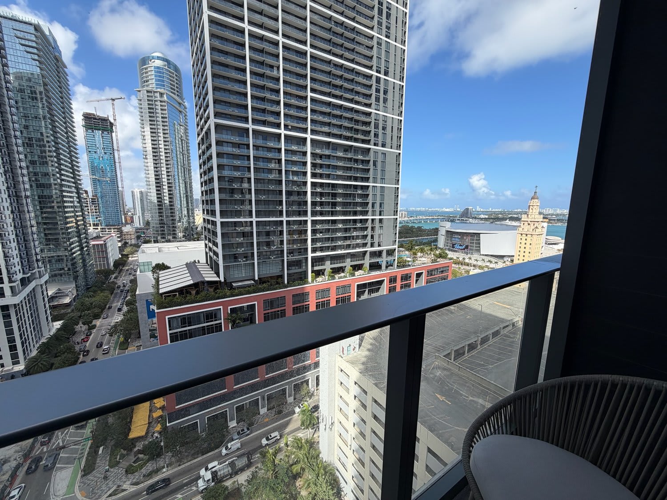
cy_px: 250
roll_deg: +0.2
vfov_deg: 85.7
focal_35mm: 14
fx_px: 270
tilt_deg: -9.2
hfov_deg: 102.1
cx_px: 334
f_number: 2.2
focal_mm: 2.2
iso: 32
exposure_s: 1/770
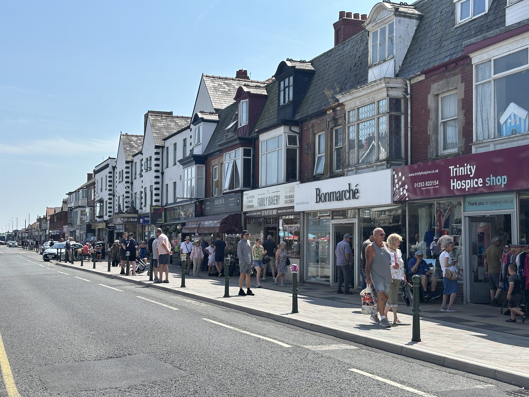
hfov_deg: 39.7
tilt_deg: +2.8
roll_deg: -0.5
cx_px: 264
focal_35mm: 48
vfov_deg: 30.3
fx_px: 734
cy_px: 198
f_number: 1.78
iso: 64
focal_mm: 6.86
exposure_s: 1/4367
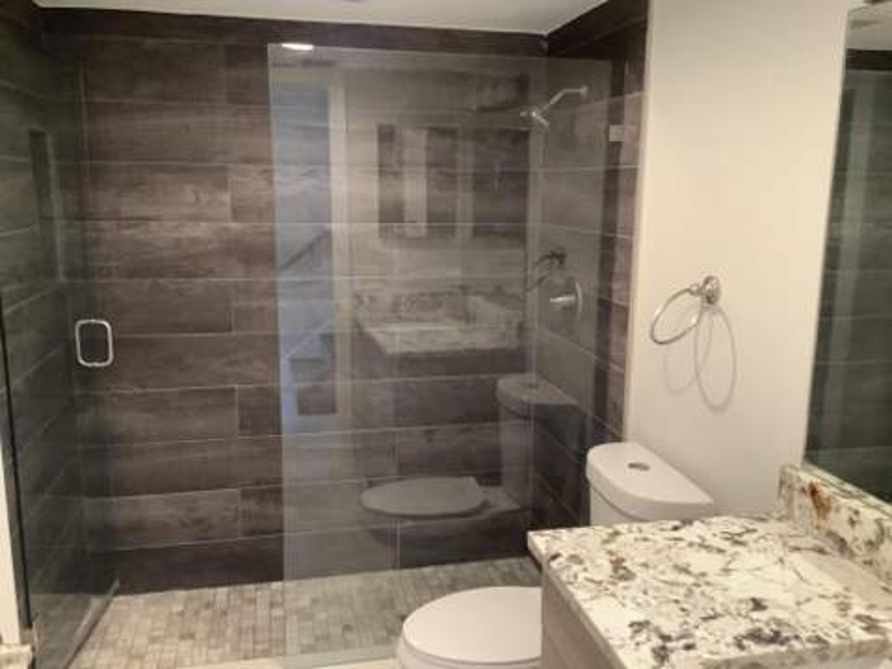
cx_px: 446
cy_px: 334
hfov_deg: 58.4
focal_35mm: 31
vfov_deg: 45.4
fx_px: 799
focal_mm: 3.3
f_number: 2.4
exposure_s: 1/60
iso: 320
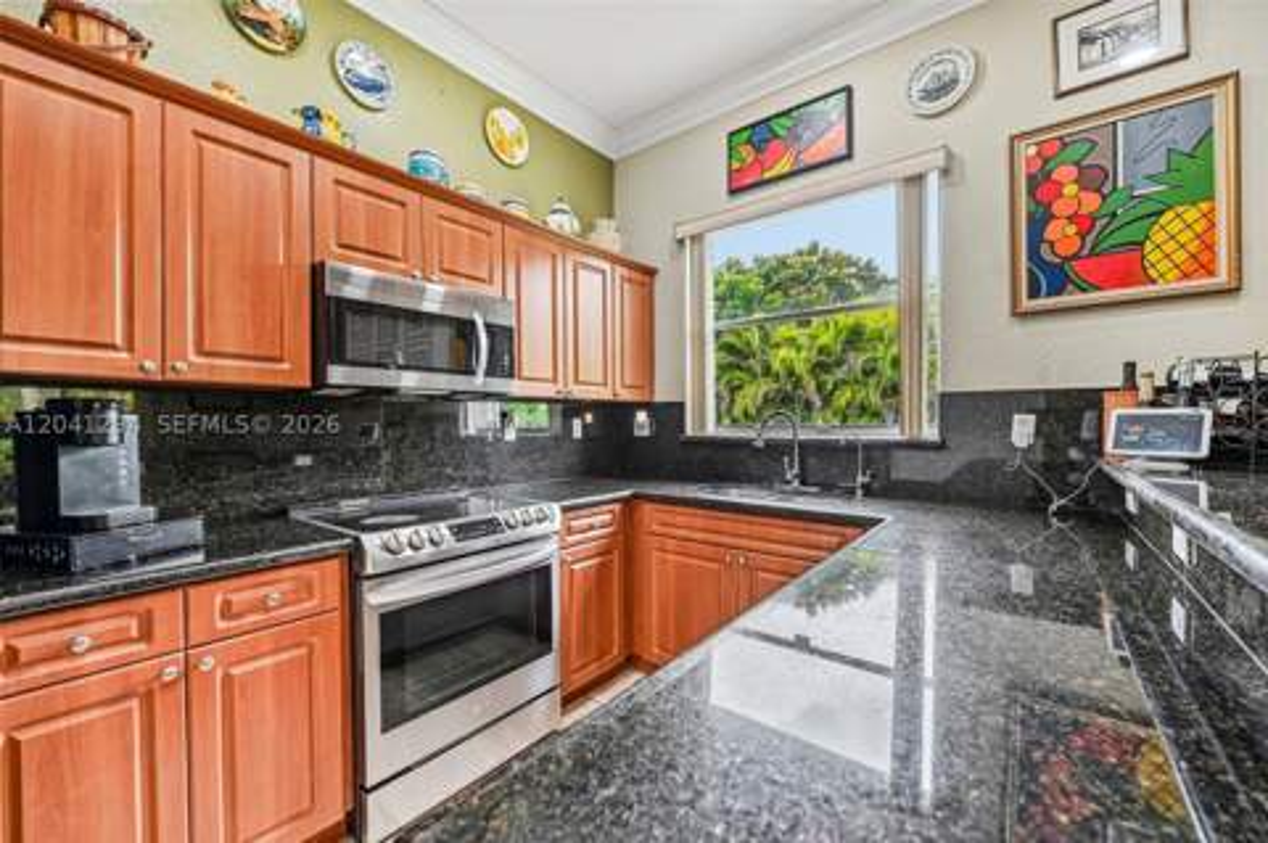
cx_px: 634
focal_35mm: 14
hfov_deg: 104.3
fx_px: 493
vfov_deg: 81.1
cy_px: 422
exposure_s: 1/25
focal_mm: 14
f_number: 6.3
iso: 100
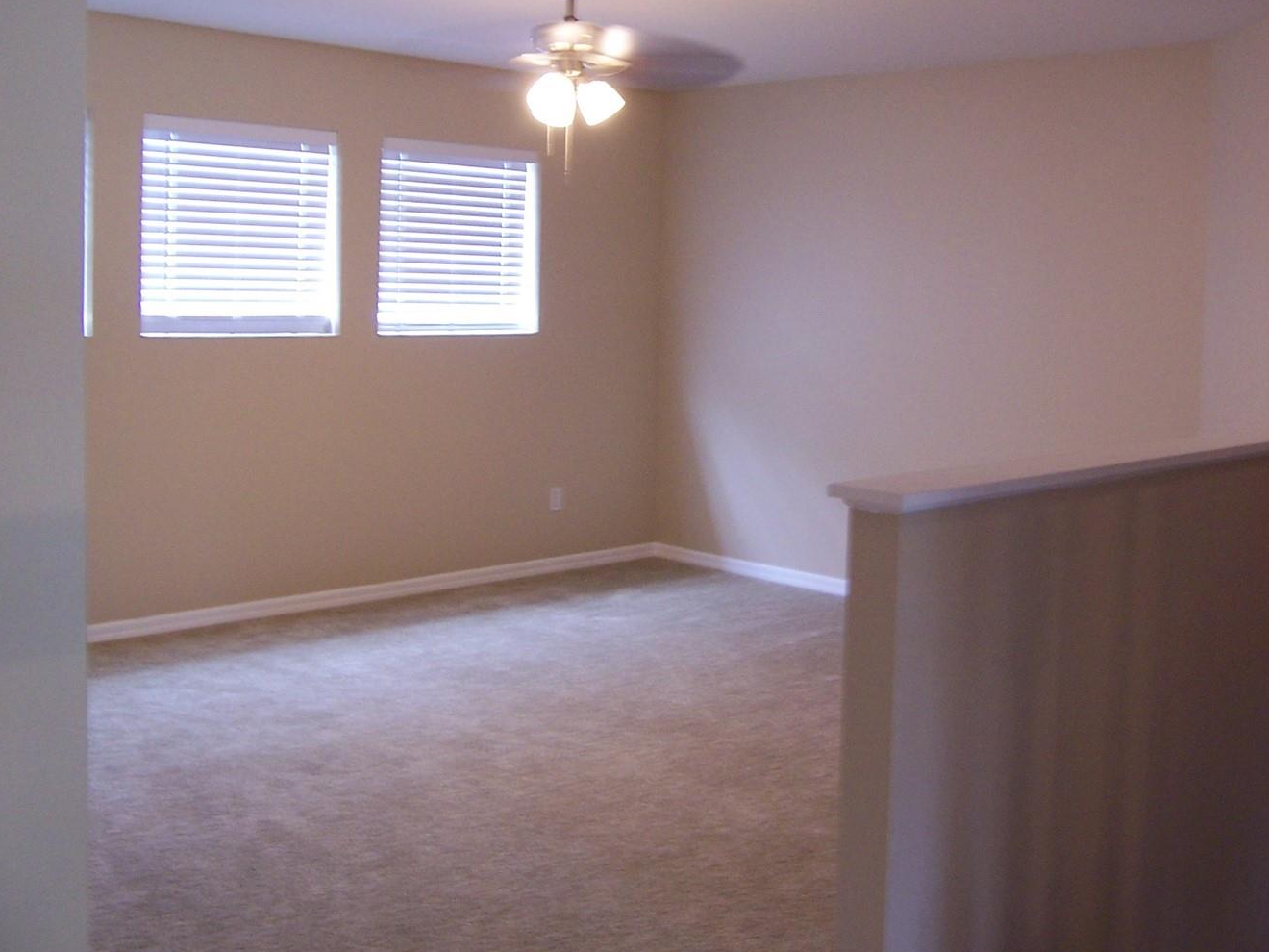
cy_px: 388
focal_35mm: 40
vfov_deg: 35.8
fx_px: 1466
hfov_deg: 46.7
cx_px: 702
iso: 140
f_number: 3.4
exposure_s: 1/15
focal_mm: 5.5
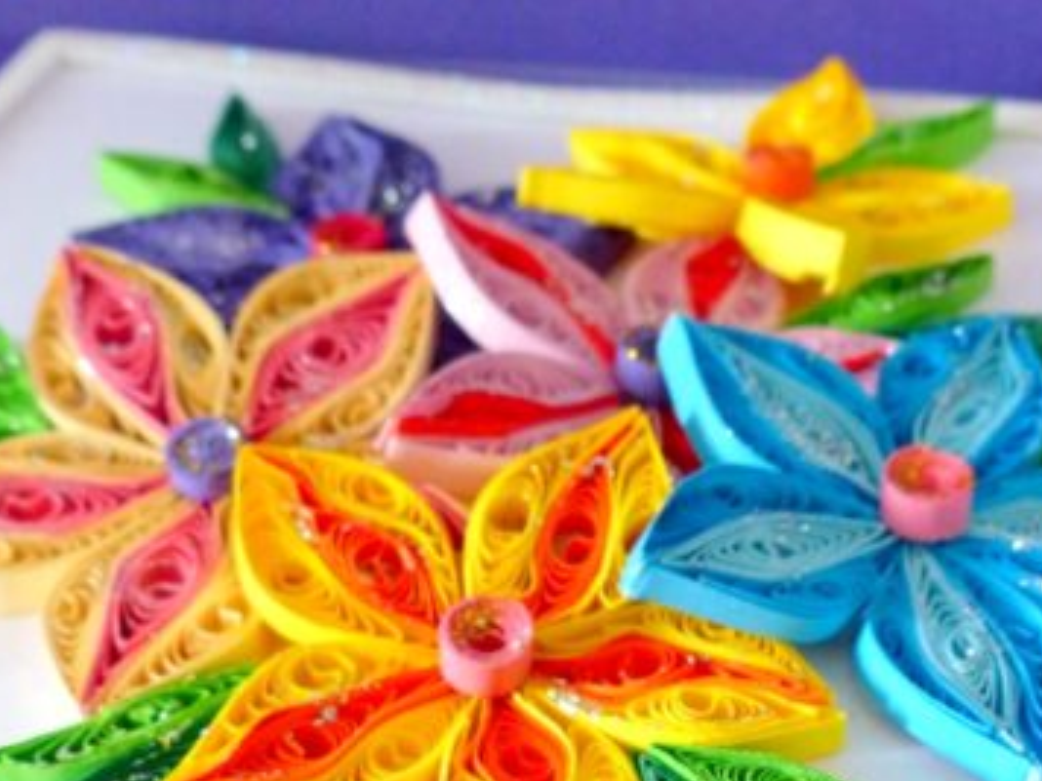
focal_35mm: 64
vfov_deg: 22.5
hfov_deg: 30.2
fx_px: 1927
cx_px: 606
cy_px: 655
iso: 400
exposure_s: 1/40
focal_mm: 6.8
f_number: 2.8
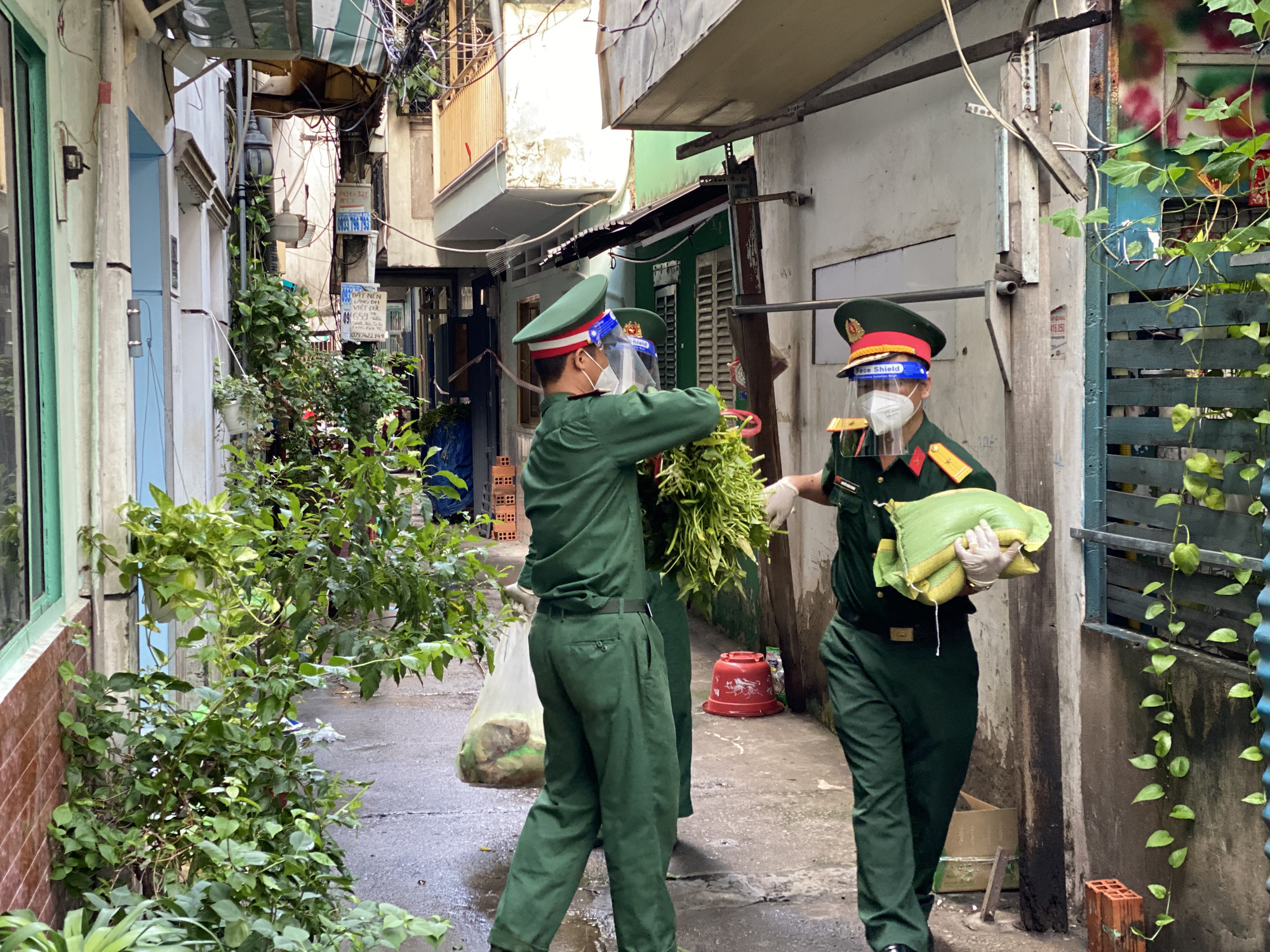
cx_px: 635
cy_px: 476
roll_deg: -0.4
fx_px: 1908
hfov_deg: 36.8
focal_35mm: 52
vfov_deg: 28.0
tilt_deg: -4.0
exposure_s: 1/103
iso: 250
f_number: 2
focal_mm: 6
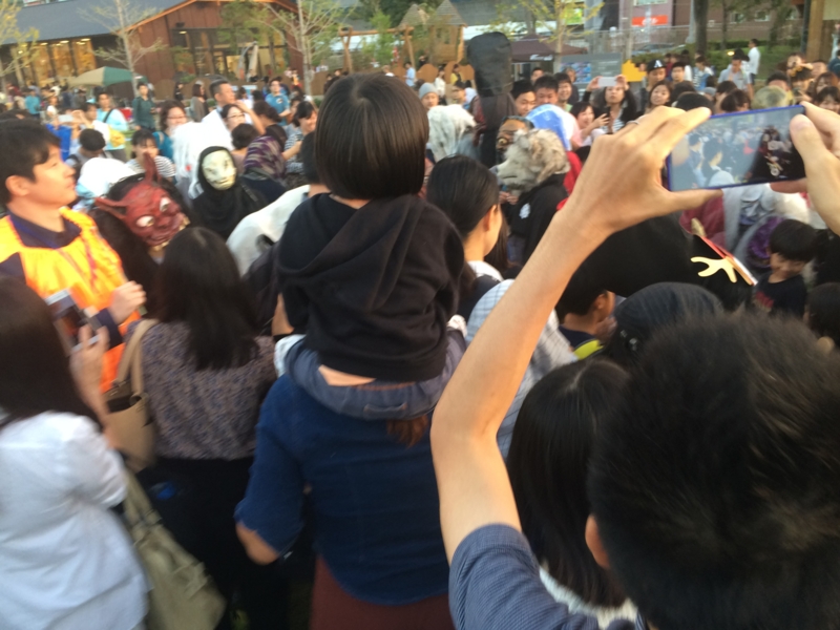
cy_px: 315
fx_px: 704
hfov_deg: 61.7
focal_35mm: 29
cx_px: 420
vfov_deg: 48.2
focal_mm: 4.15
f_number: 2.2
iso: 40
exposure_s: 1/30
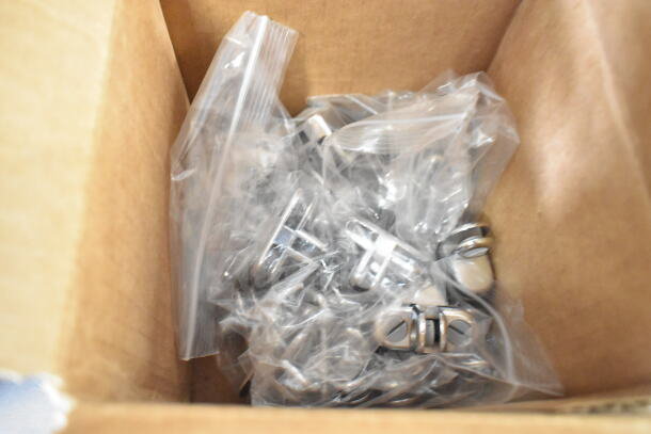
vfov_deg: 43.6
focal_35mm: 30
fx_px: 543
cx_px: 326
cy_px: 217
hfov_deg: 61.9
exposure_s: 1/30
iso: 10000
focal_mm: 20
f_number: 3.8
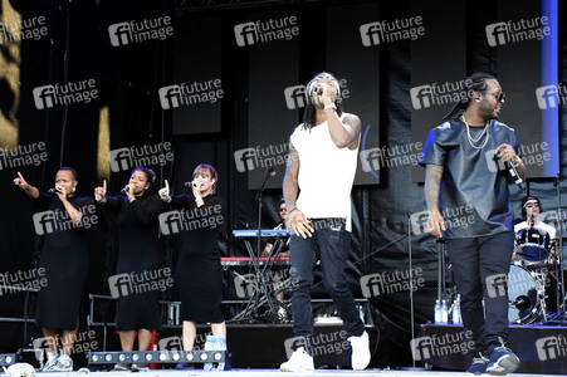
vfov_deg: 18.9
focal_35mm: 72
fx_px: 1133
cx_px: 284
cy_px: 188
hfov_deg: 28.1
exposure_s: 1/125
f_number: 10
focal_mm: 48
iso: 2500
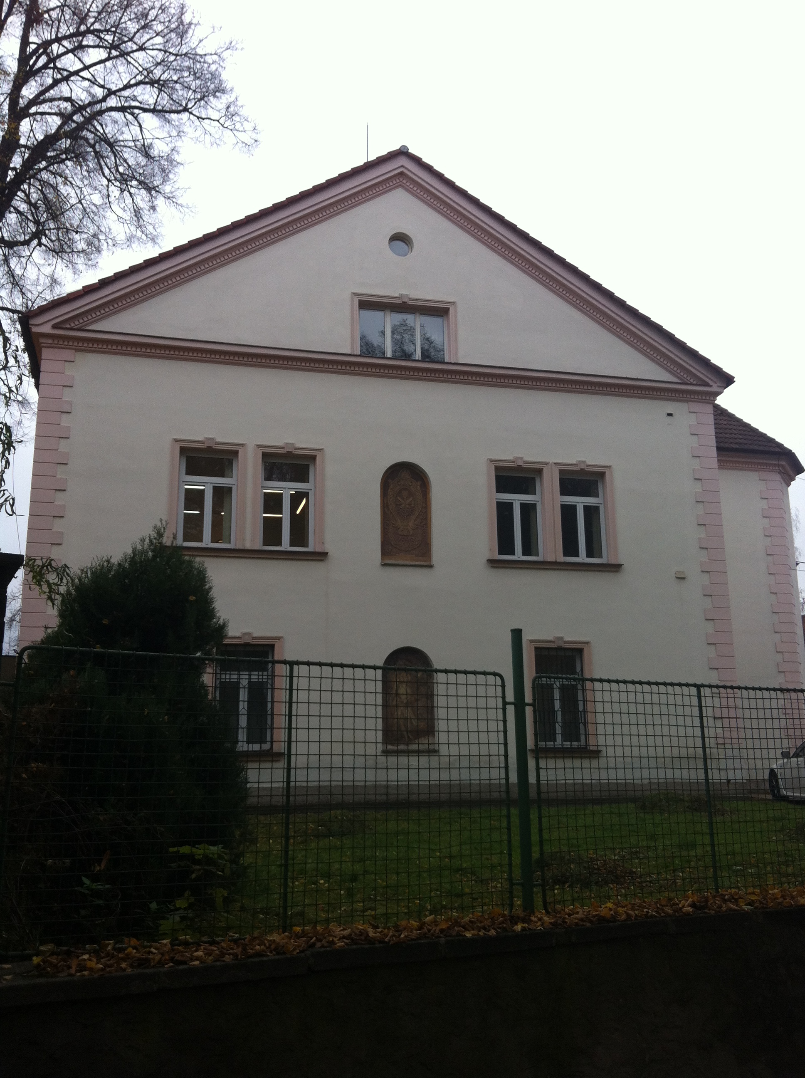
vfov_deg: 52.7
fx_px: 1088
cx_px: 402
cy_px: 539
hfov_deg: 40.6
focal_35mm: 35
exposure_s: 1/267
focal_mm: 3.85
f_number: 2.8
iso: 80
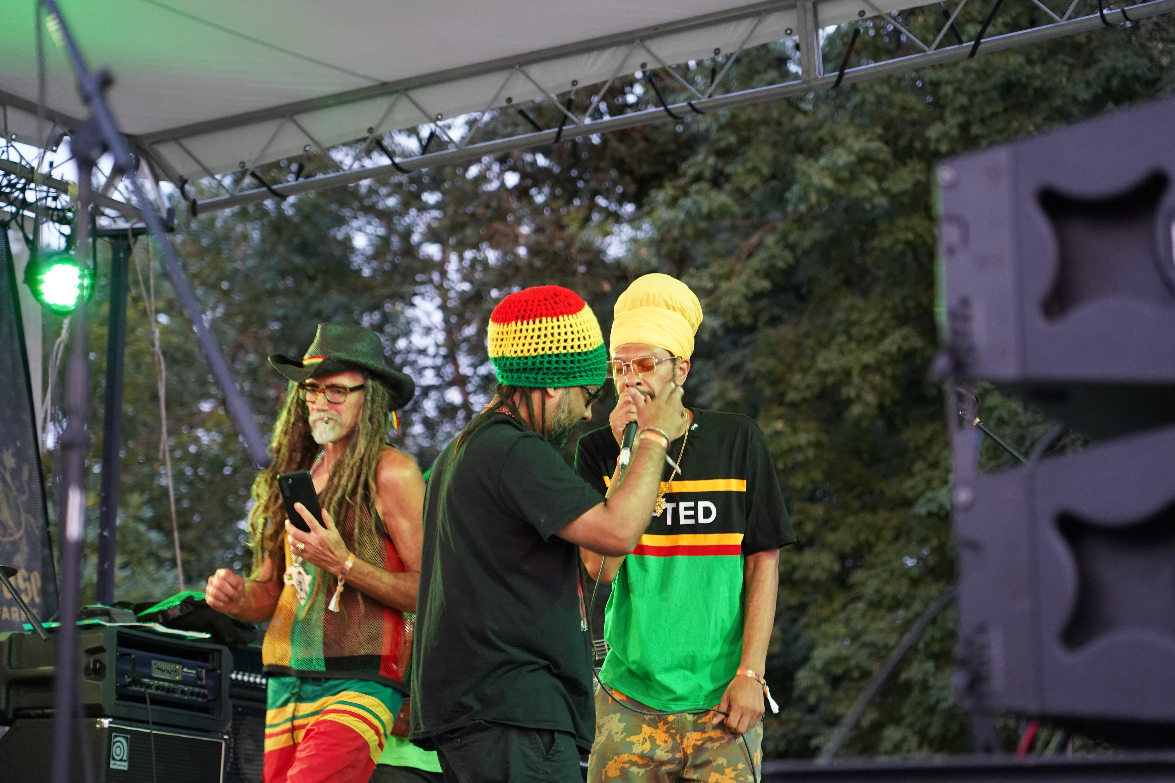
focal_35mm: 105
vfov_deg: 13.0
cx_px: 588
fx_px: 3427
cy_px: 392
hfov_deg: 19.5
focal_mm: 105
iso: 3200
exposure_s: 1/160
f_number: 4
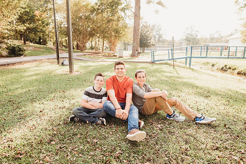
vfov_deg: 53.2
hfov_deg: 73.7
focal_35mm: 24
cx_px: 123
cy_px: 82
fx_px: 164
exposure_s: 1/200
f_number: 3.2
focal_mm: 24
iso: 160
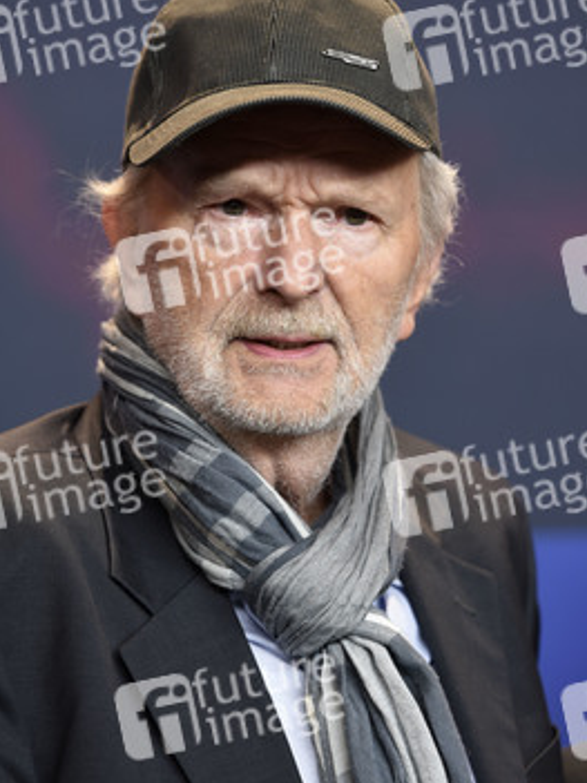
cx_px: 295
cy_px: 373
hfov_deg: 5.2
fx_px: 6505
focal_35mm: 288
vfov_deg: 6.9
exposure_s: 1/200
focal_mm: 175
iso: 640
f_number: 3.2
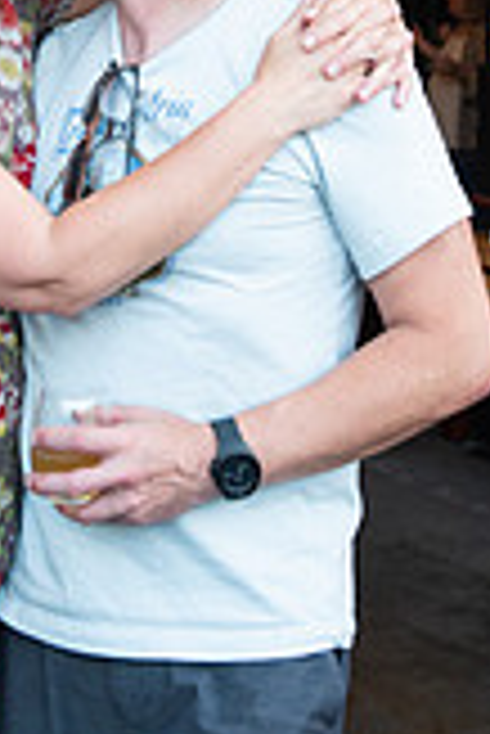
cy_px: -95
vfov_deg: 18.6
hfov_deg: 13.0
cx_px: 117
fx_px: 2139
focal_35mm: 105
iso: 800
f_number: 4
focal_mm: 38
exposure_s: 1/80
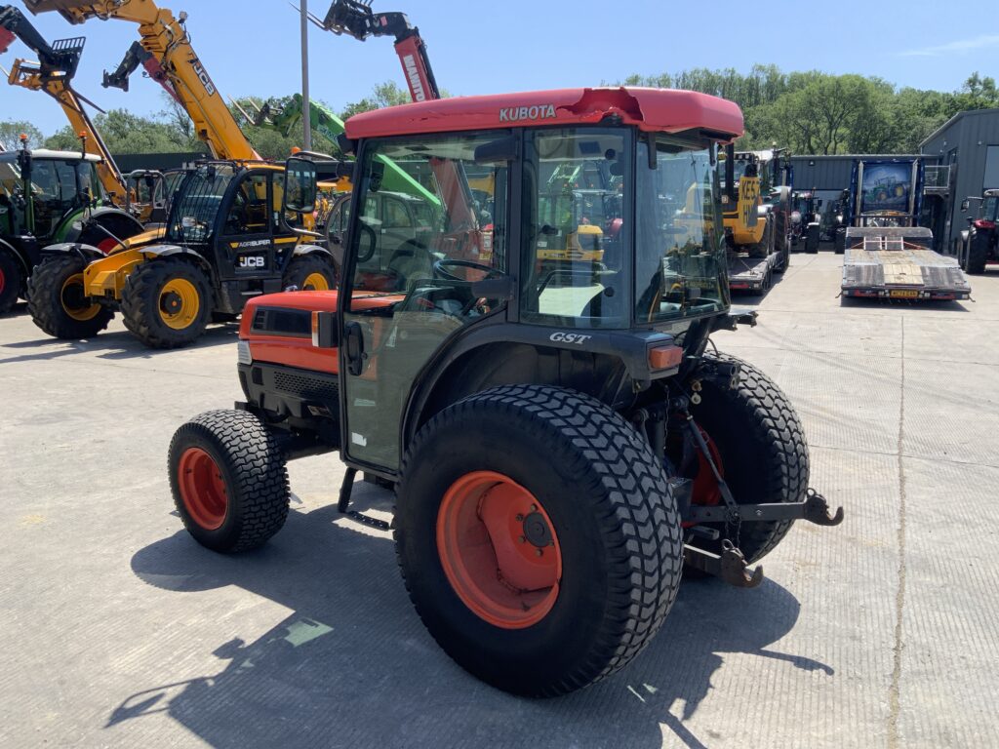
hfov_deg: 61.7
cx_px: 500
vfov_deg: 48.2
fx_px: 837
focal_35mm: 29
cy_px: 374
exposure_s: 1/1195
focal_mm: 3
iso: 16
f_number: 1.8
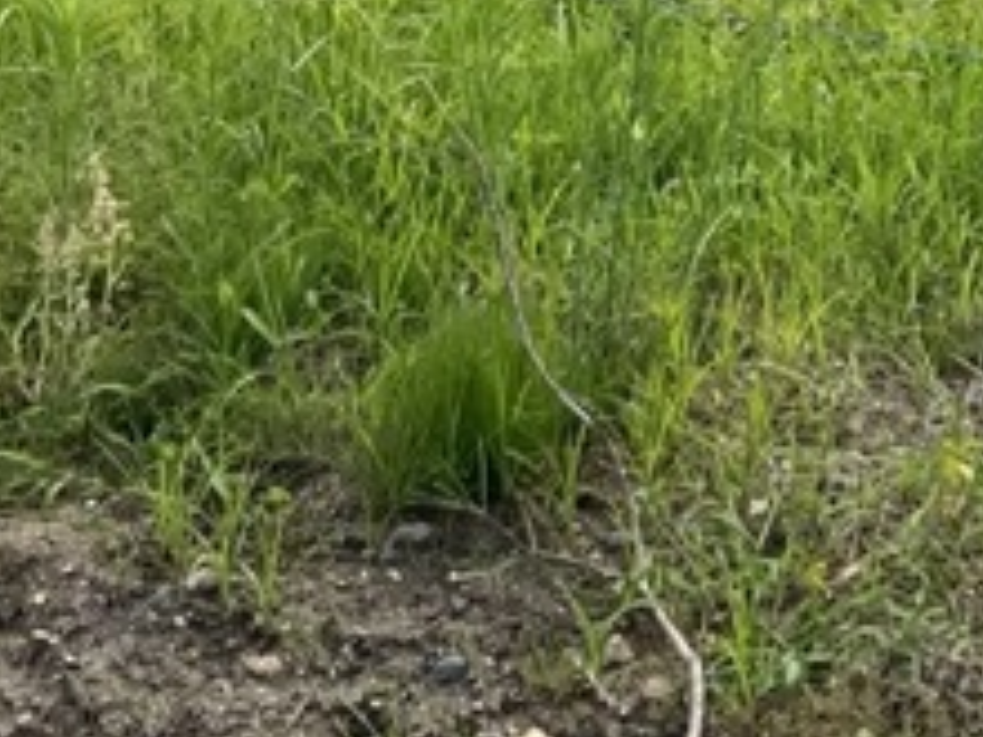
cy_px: -1032
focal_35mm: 142
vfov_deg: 9.3
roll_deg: -1.6
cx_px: 576
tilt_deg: +3.5
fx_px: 4032
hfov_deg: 13.9
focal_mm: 5.7
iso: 50
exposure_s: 1/6993
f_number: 1.5
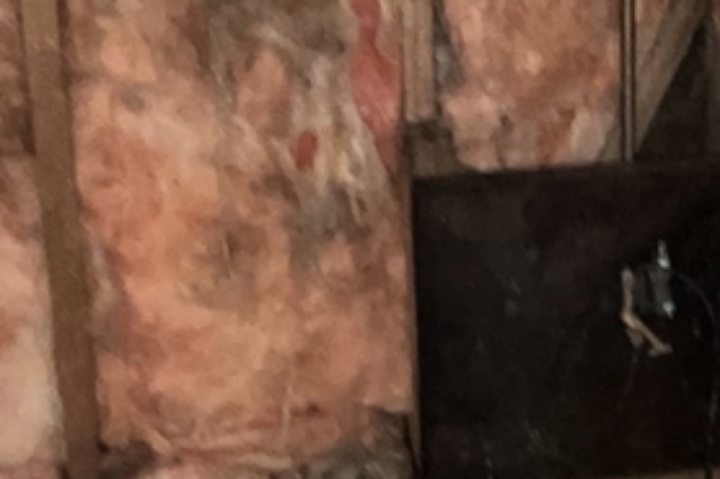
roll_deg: -0.6
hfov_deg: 18.2
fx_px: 2219
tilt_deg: -22.3
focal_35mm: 111
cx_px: 588
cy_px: 676
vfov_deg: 11.9
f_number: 1.8
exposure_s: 1/19
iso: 125
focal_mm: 3
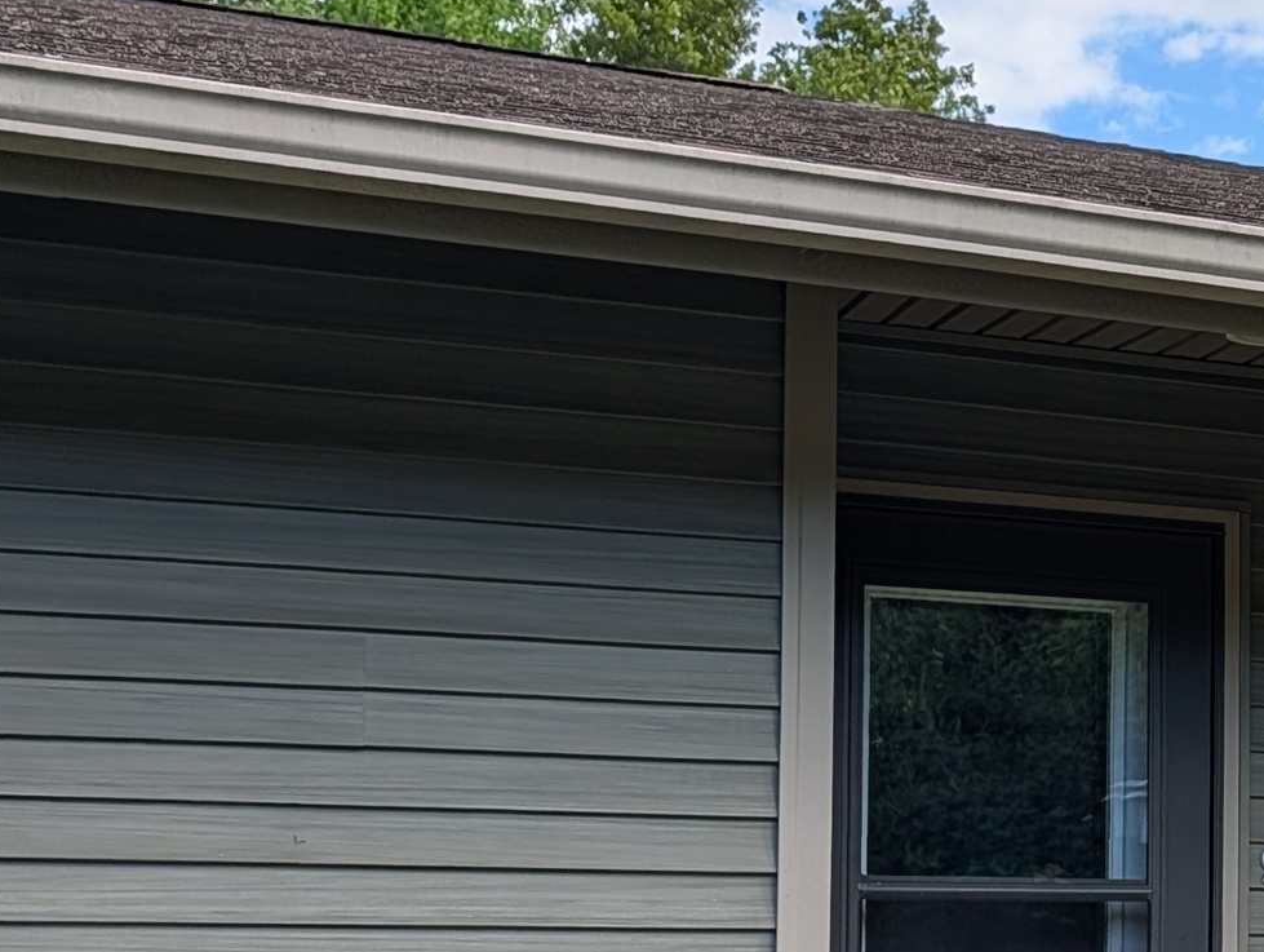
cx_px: 1533
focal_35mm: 75
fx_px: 2742
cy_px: 837
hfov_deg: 23.6
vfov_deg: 19.4
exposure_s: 1/544
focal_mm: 6.9
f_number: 1.68
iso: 22
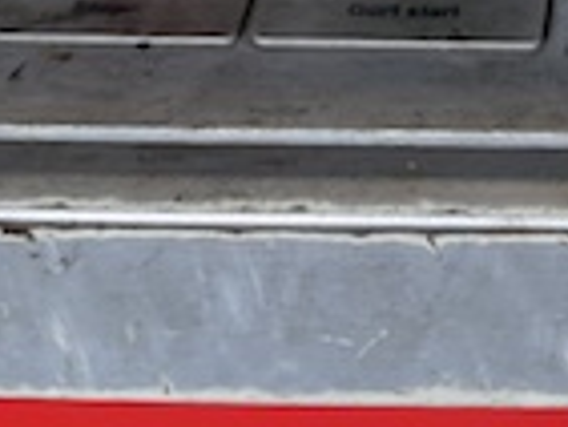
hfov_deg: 16.9
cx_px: 749
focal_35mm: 109
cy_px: -181
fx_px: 1790
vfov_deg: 13.0
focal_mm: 6.76
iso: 125
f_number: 1.78
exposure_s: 1/50
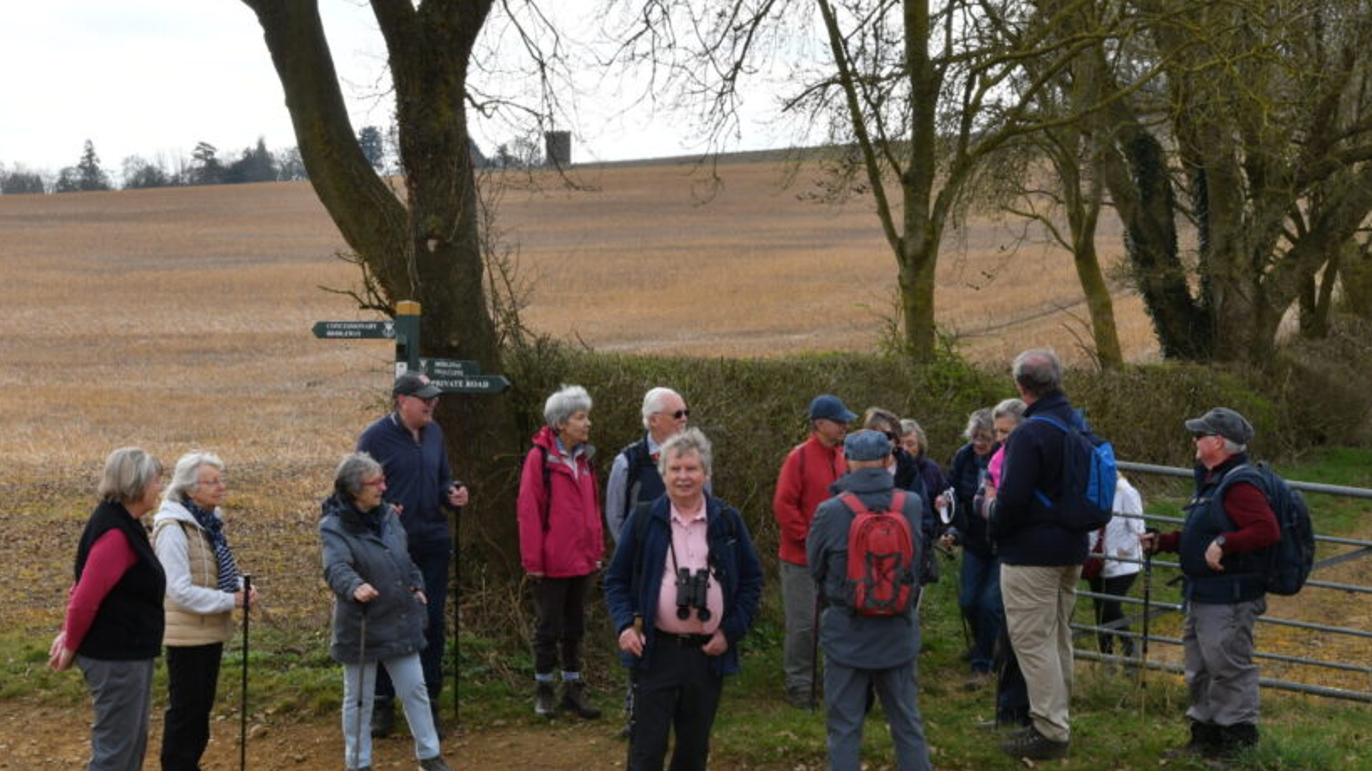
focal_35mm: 59
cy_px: 477
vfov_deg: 20.3
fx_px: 2146
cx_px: 663
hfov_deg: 35.4
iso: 100
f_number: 11
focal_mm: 30
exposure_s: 1/60
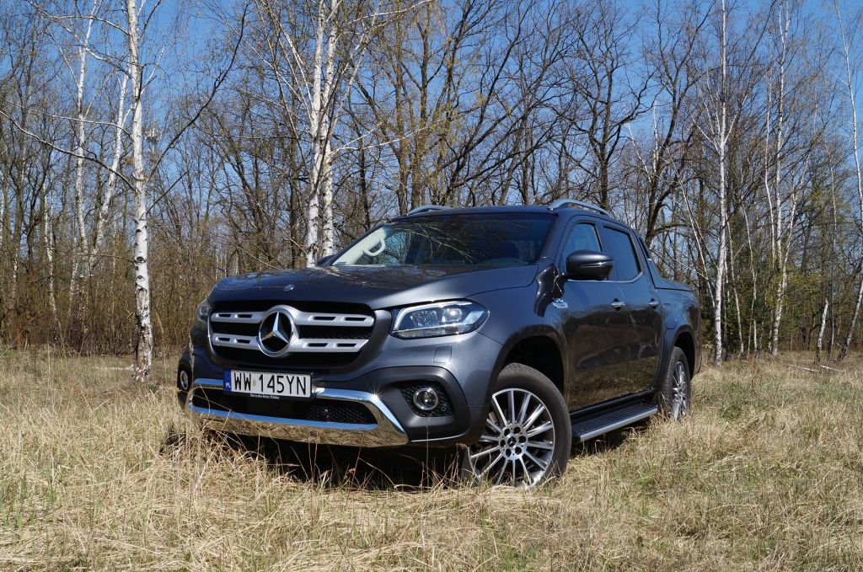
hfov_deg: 53.2
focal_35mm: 36
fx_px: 862
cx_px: 432
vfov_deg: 36.7
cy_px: 286
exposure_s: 1/125
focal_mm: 24
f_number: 13
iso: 100
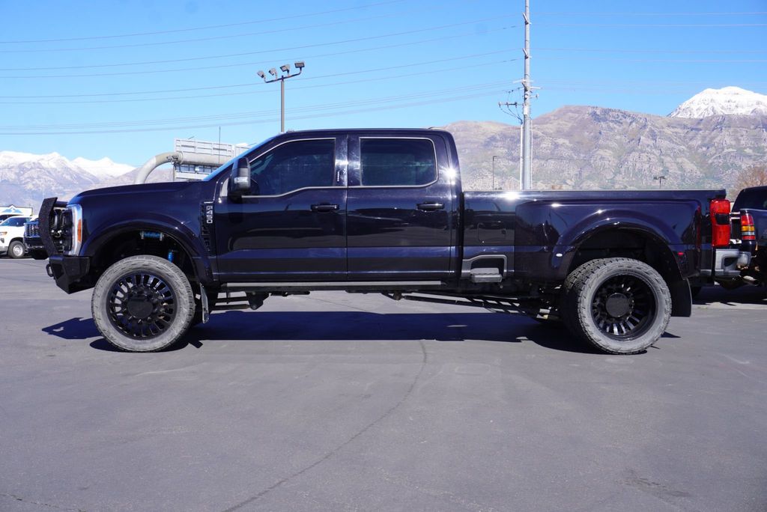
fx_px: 831
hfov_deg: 49.5
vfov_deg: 34.3
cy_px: 256
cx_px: 384
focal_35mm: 39
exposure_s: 1/125
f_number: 9
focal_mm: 26
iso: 100
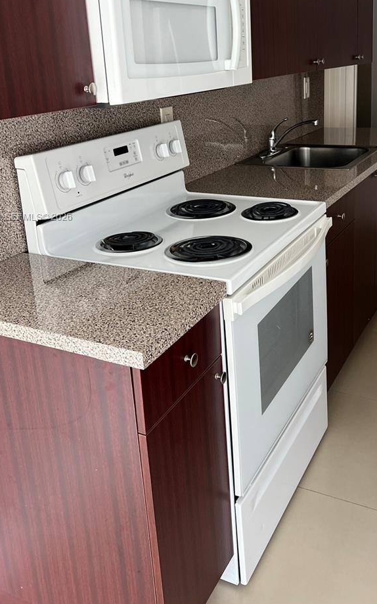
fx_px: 592
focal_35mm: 36
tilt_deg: -12.8
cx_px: 246
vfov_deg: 53.3
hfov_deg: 35.0
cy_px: 218
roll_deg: +3.2
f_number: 1.5
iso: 100
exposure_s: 1/121
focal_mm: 5.7
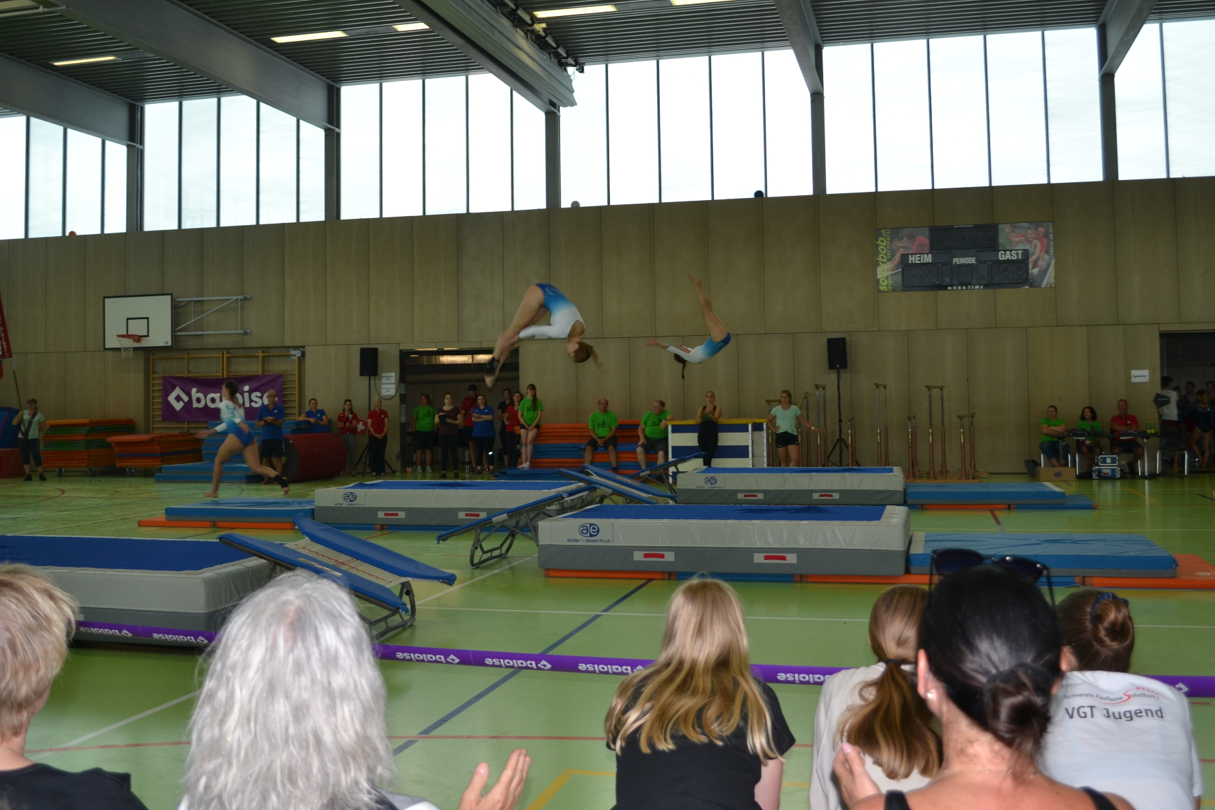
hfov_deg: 54.4
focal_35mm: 35
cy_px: 353
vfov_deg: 37.8
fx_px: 1181
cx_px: 600
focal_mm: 20
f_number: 4
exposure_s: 1/125
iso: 125
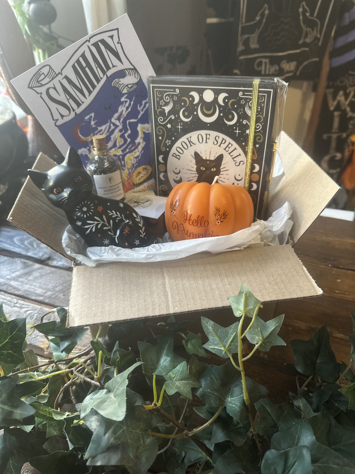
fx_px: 328
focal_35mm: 24
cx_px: 178
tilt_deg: -37.3
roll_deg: +1.1
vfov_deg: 71.6
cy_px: 237
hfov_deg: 56.8
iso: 200
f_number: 1.78
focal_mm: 6.86
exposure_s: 1/50
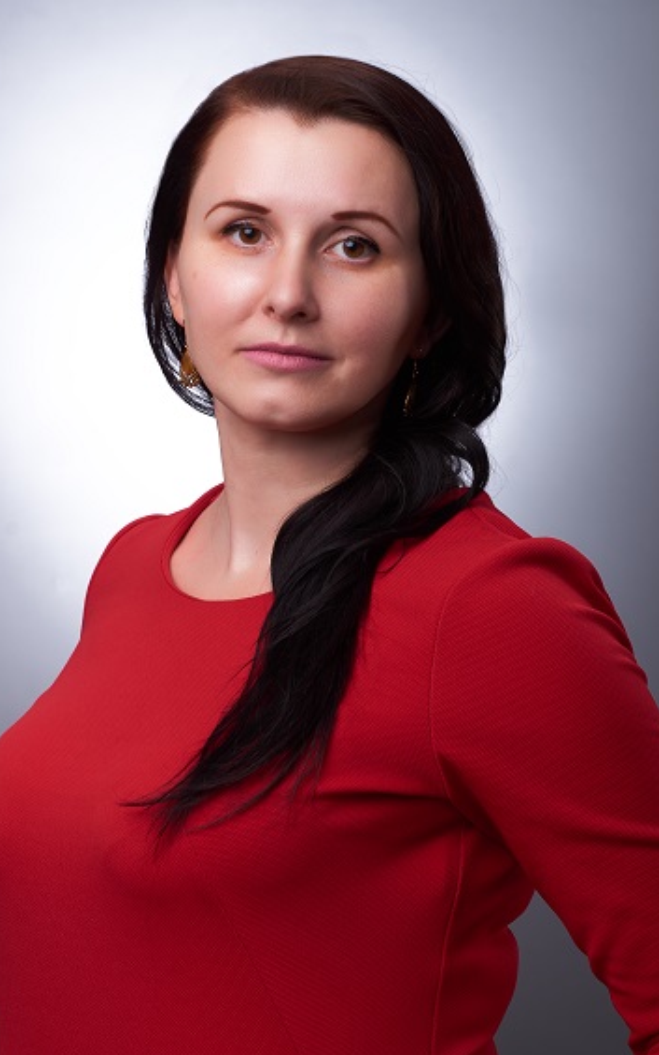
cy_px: 500
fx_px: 6282
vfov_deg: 9.6
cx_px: 305
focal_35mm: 219
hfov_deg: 6.0
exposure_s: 1/160
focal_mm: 135
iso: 100
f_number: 9
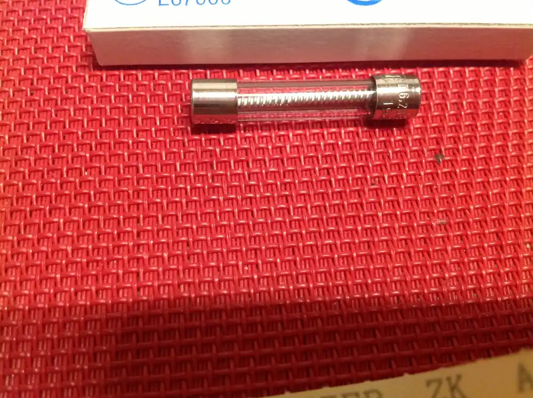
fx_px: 538
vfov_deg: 40.6
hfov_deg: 52.7
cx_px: 266
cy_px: 199
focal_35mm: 35
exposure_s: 1/15
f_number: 2.4
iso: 320
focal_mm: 4.28
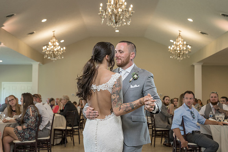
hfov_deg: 31.4
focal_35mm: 64
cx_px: 111
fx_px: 405
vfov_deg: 21.3
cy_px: 76
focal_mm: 55
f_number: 4
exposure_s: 1/250
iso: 2000
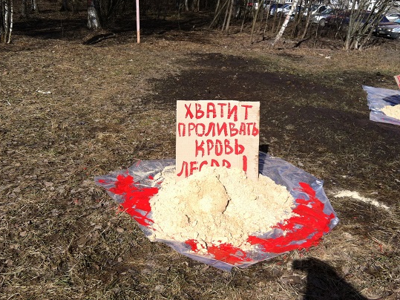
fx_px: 485
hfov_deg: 44.8
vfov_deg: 34.3
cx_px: 217
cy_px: 128
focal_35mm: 42
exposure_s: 1/1508
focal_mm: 3.85
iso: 80
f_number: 2.8
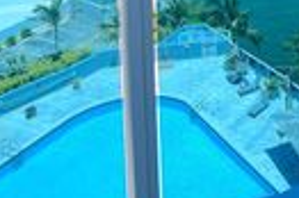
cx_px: 370
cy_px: -156
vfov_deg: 17.0
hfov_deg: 26.7
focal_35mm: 66
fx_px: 547
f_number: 10
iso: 200
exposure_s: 1/400
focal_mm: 11.5
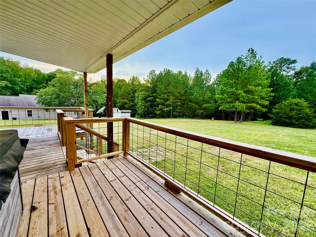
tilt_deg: -5.9
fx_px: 128
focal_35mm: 14
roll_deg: -2.2
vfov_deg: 85.7
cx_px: 158
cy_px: 118
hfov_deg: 102.1
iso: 80
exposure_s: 1/99
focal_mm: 2.22
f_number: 2.2
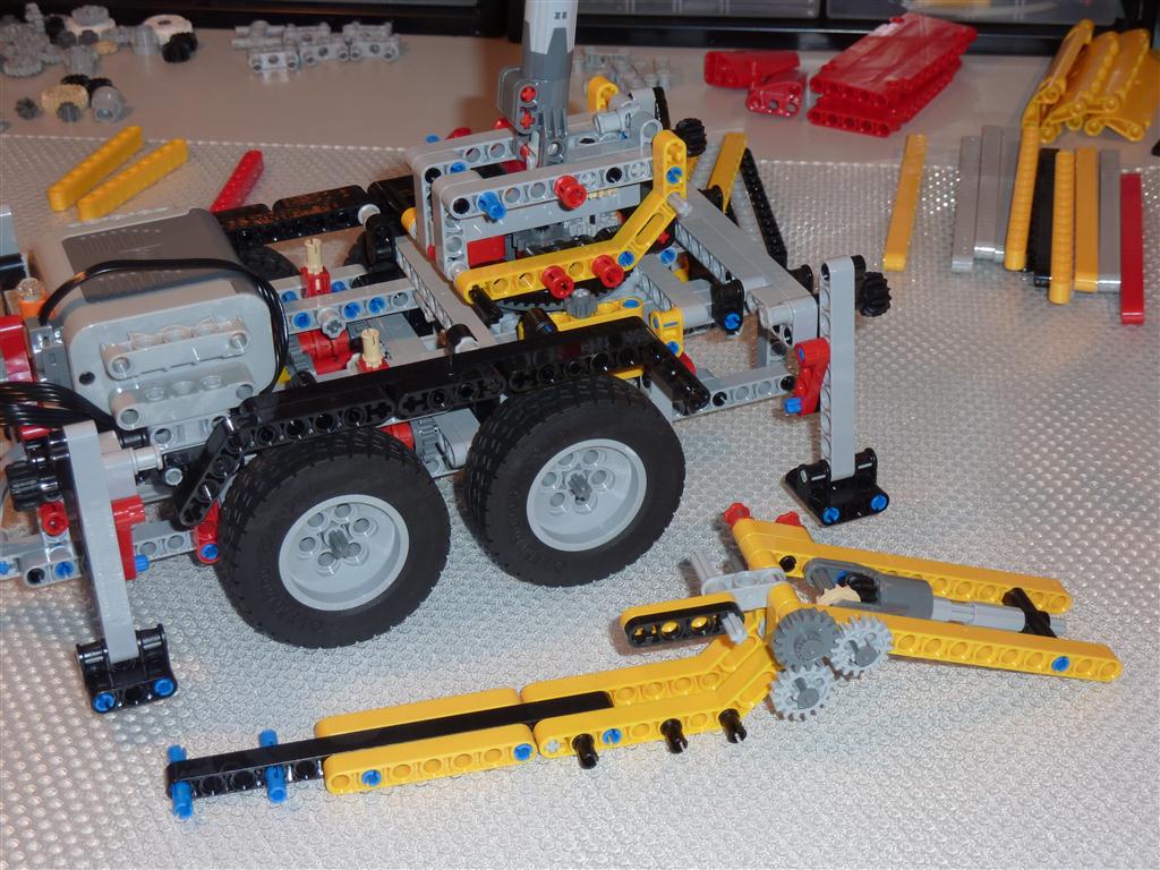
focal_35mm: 59
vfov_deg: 24.8
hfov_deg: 32.7
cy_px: 435
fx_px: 1977
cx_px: 580
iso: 100
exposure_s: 1/30
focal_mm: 9.7
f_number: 3.9
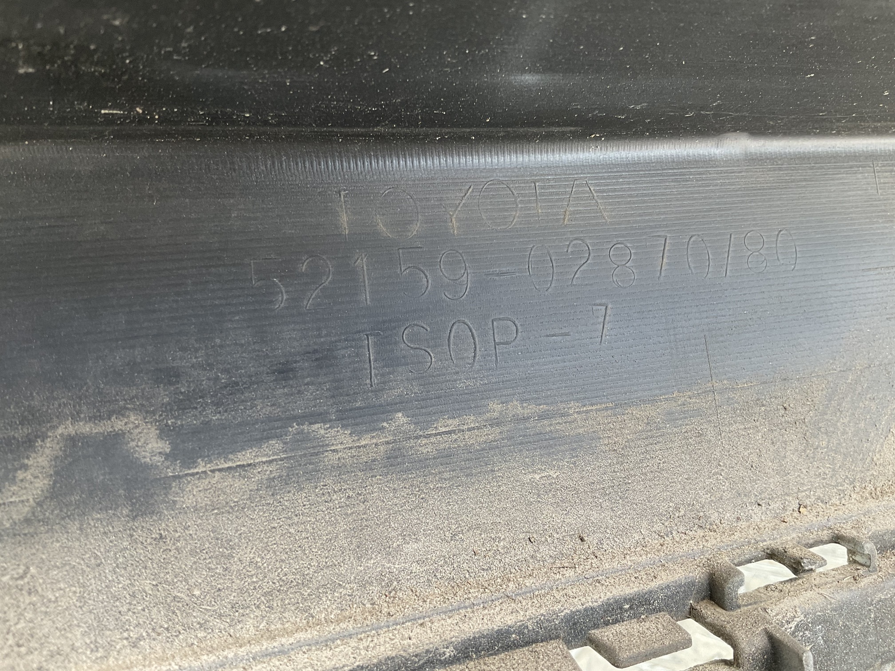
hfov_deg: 61.7
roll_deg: +1.1
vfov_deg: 48.2
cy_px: 336
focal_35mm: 29
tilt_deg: -12.4
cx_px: 448
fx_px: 750
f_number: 1.8
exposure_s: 1/50
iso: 40
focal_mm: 3
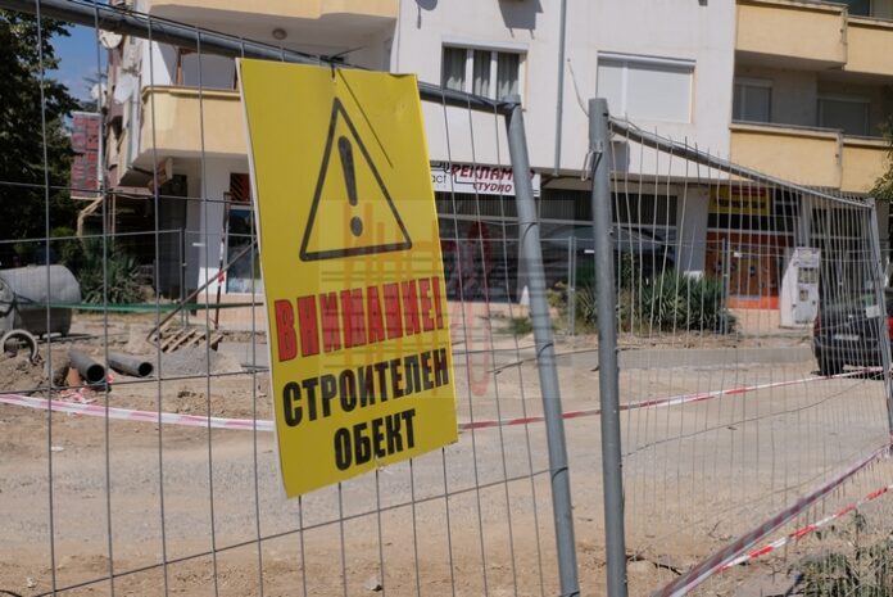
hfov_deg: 40.3
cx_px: 446
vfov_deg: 27.6
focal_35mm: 49
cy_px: 298
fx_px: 1216
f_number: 16
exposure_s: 1/450
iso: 400
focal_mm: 32.5
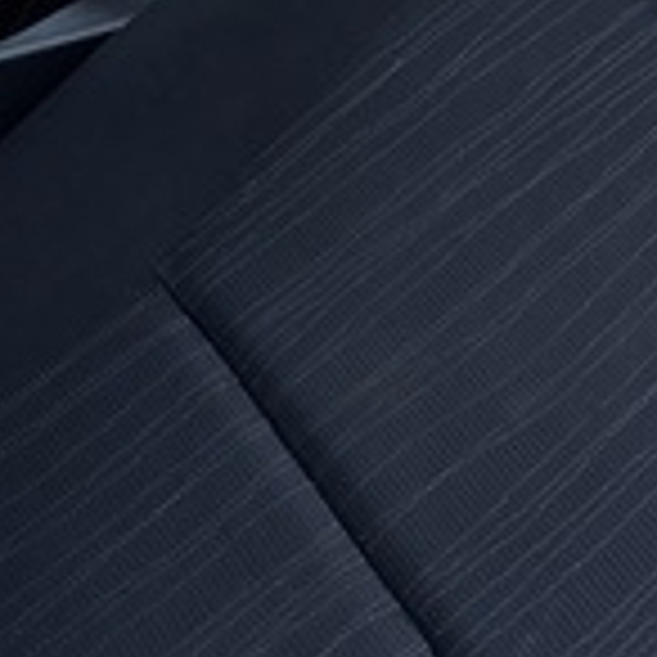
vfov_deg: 16.8
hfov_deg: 19.6
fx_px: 1868
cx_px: 567
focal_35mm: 87
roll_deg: +5.3
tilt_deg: -31.7
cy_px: -495
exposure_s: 1/25
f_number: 1.78
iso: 800
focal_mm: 6.76
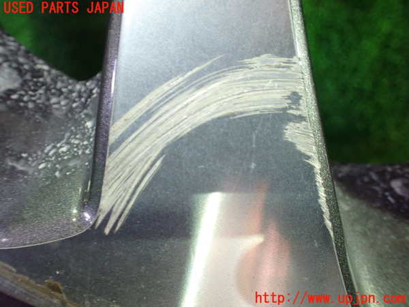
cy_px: 154
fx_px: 354
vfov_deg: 46.8
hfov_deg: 60.0
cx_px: 204
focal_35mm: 30
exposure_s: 1/40
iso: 800
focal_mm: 5.4
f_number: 2.3
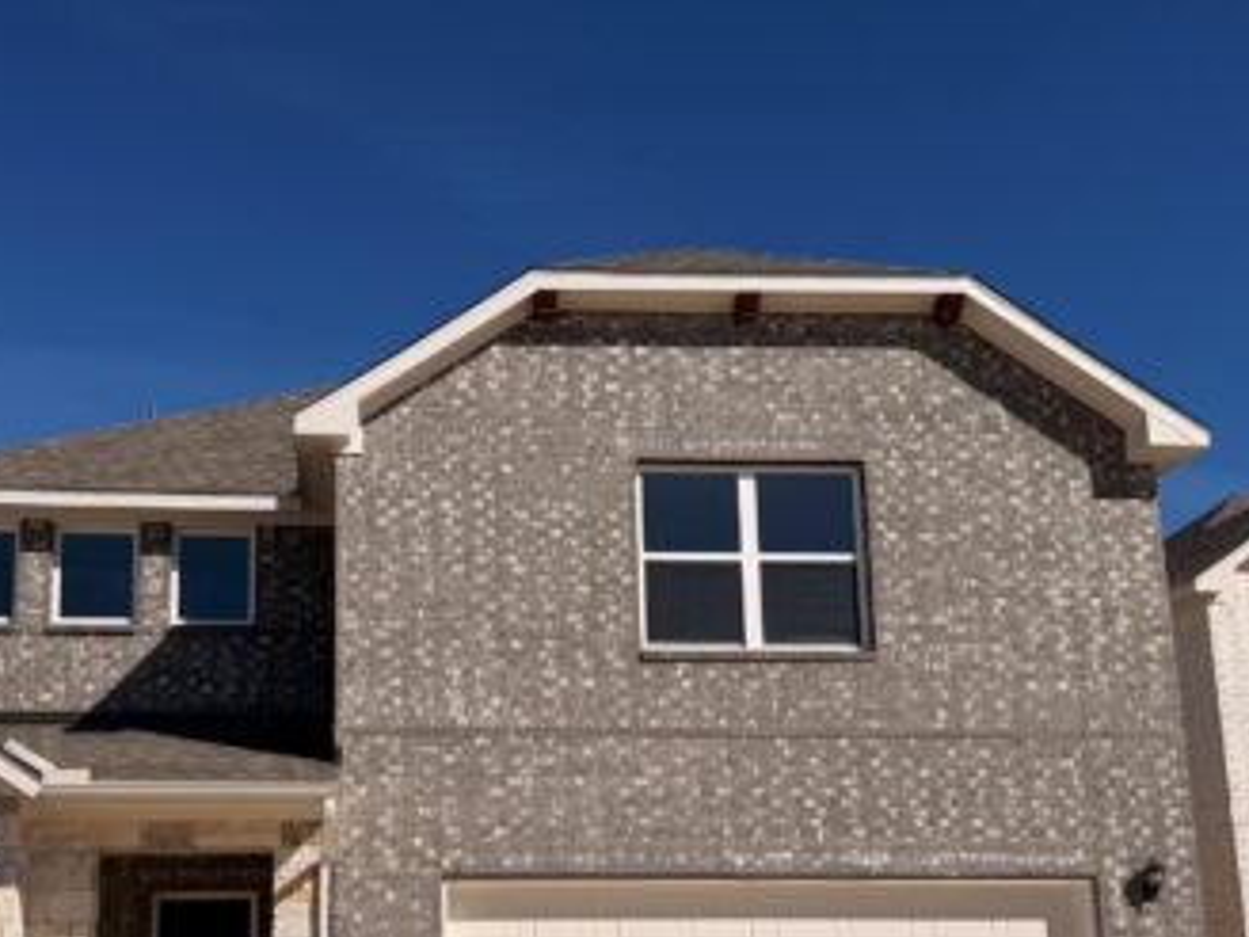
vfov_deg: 36.0
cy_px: 693
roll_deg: +0.4
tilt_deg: +11.4
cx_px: 440
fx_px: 1407
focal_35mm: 39
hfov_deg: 47.3
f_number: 1.78
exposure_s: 1/11905
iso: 80
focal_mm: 6.76
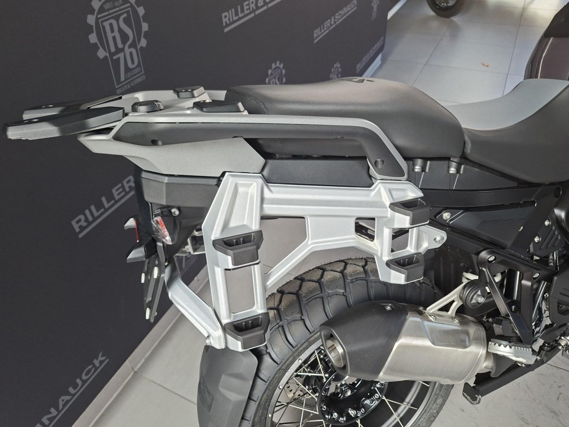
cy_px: 214
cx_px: 284
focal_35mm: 23
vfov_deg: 58.9
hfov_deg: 73.9
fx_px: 378
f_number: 1.8
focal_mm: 5.54
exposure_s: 1/120
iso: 125
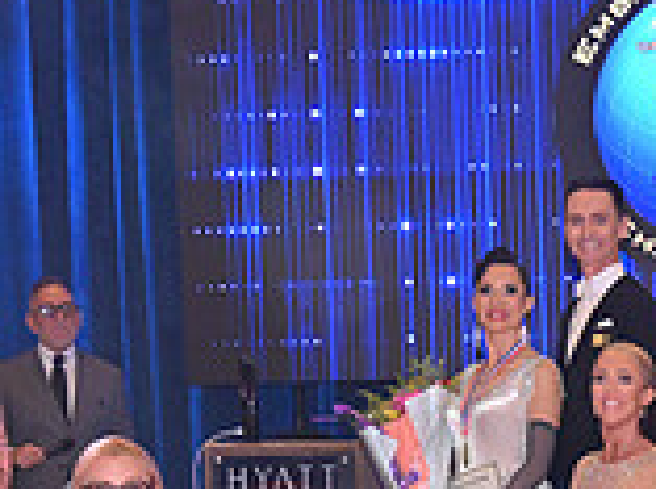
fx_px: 2155
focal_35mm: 114
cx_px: 777
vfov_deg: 12.4
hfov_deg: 16.6
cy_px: 713
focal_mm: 32
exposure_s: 1/400
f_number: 6.3
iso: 2000
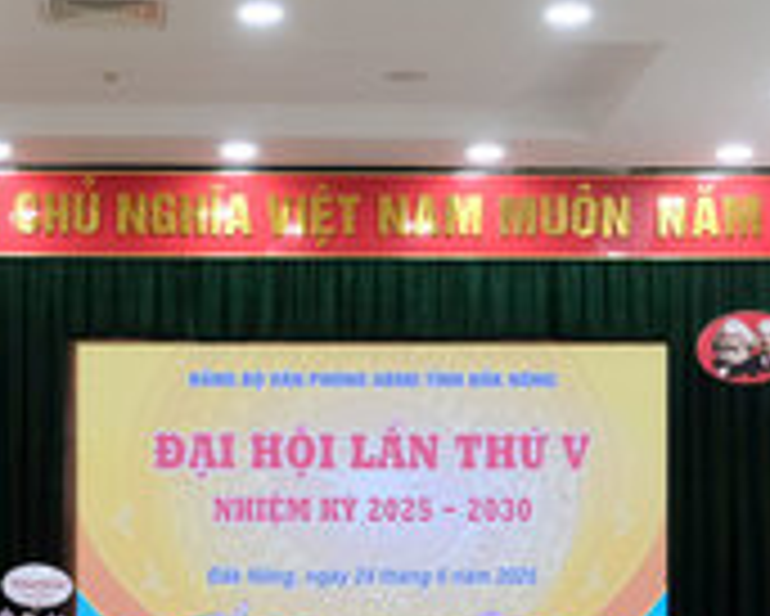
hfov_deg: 20.0
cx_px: 167
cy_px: 625
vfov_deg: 15.9
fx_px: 2166
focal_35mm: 95
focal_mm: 21.2
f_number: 4
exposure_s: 1/100
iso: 1600
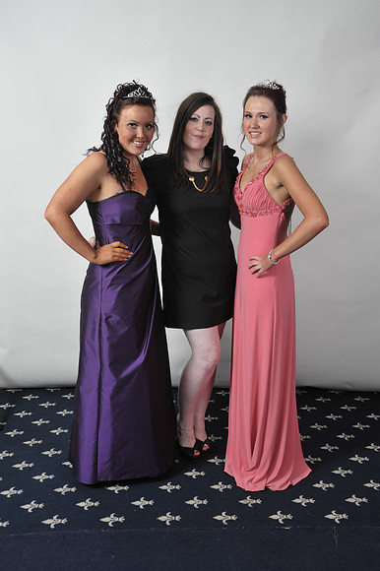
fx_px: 634
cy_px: 286
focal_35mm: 40
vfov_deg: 48.5
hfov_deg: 33.4
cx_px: 190
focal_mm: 40
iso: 1000
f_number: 7.1
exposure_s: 1/160
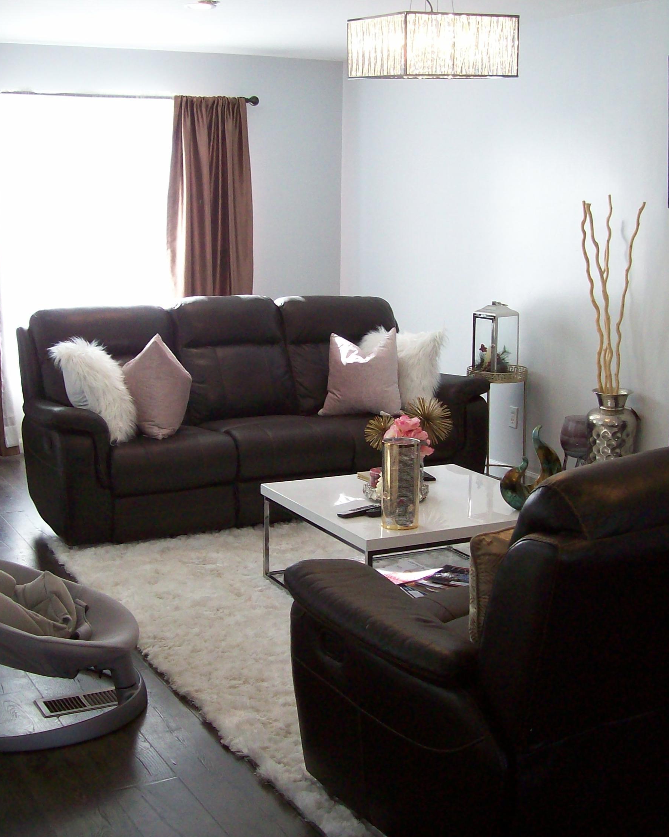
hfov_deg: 32.1
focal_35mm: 47
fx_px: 1163
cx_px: 340
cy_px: 419
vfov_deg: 39.5
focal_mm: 6
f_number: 2.7
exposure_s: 1/64
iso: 141
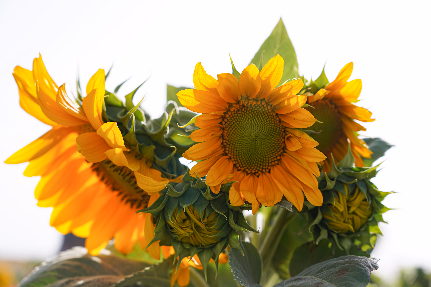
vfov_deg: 18.7
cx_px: 216
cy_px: 144
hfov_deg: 27.7
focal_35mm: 73
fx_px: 874
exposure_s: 1/400
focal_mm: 73
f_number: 5
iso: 100
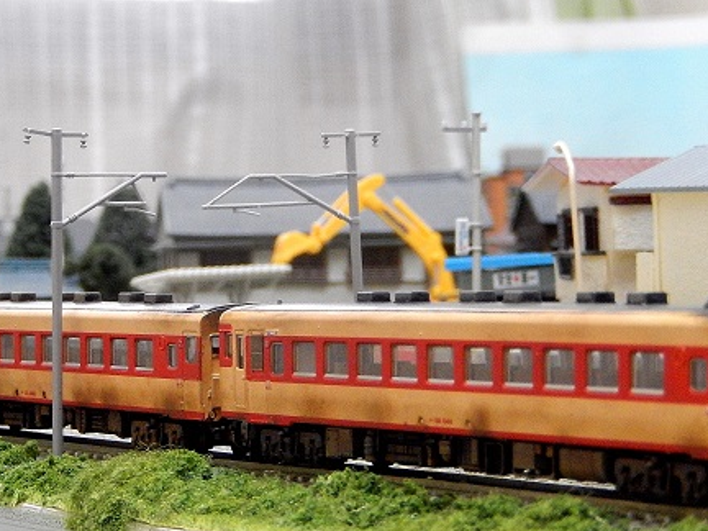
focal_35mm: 154
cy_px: 352
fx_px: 3150
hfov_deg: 12.8
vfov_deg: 9.6
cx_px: 238
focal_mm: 17
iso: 800
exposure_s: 1/10
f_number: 5.2
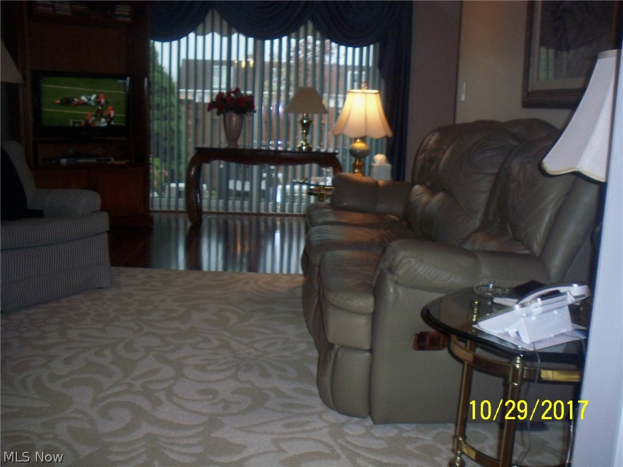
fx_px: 684
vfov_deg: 37.7
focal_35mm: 38
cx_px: 312
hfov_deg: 49.0
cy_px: 234
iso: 200
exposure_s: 1/60
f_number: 3.5
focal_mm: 6.3
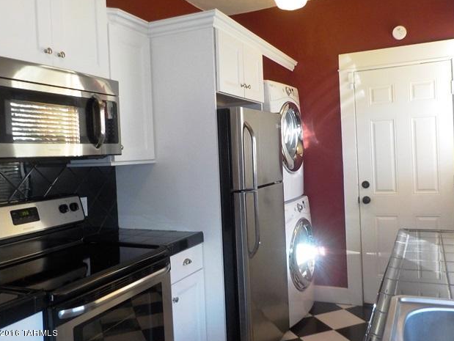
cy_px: 172
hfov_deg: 58.3
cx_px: 224
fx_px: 407
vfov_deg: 45.5
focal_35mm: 31
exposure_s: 1/30
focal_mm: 4.1
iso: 320
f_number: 3.3
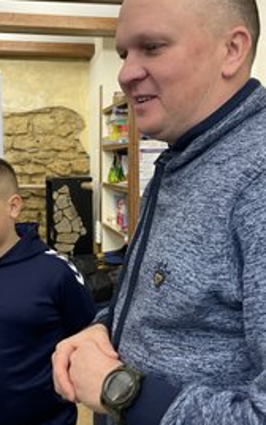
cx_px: 79
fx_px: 476
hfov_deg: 30.9
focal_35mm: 41
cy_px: 204
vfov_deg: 48.2
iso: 80
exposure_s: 1/100
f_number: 1.6
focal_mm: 4.2
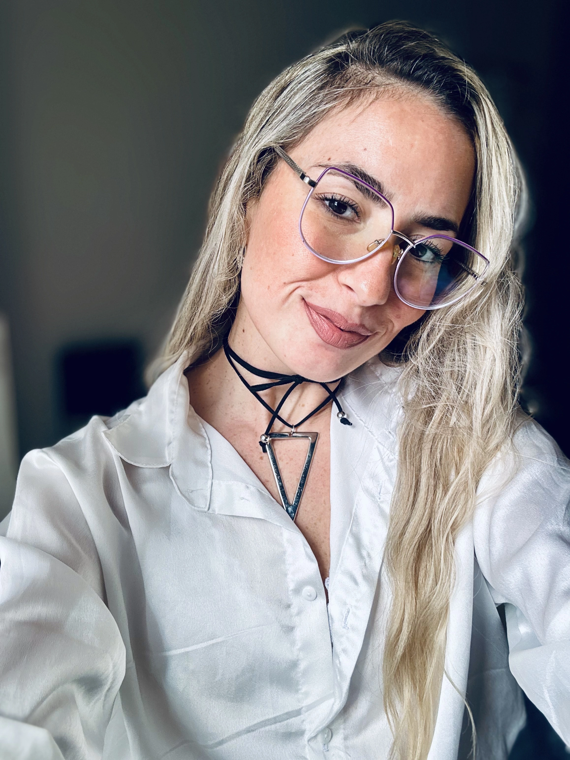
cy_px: 380
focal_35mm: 30
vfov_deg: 60.0
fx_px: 659
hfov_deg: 46.8
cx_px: 285
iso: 20
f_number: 1.9
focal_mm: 2.69
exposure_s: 1/121
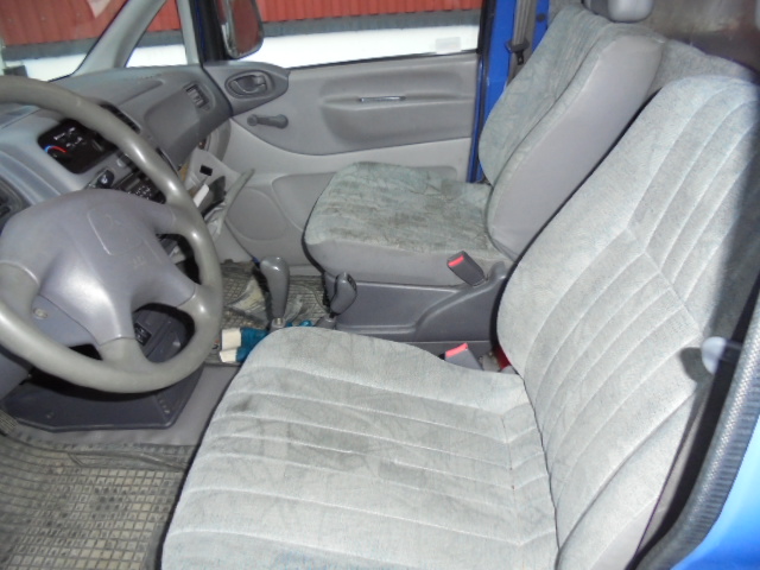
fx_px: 571
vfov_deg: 53.1
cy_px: 285
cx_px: 380
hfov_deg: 67.3
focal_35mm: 26
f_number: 3.5
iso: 400
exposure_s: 1/30
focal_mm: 4.6
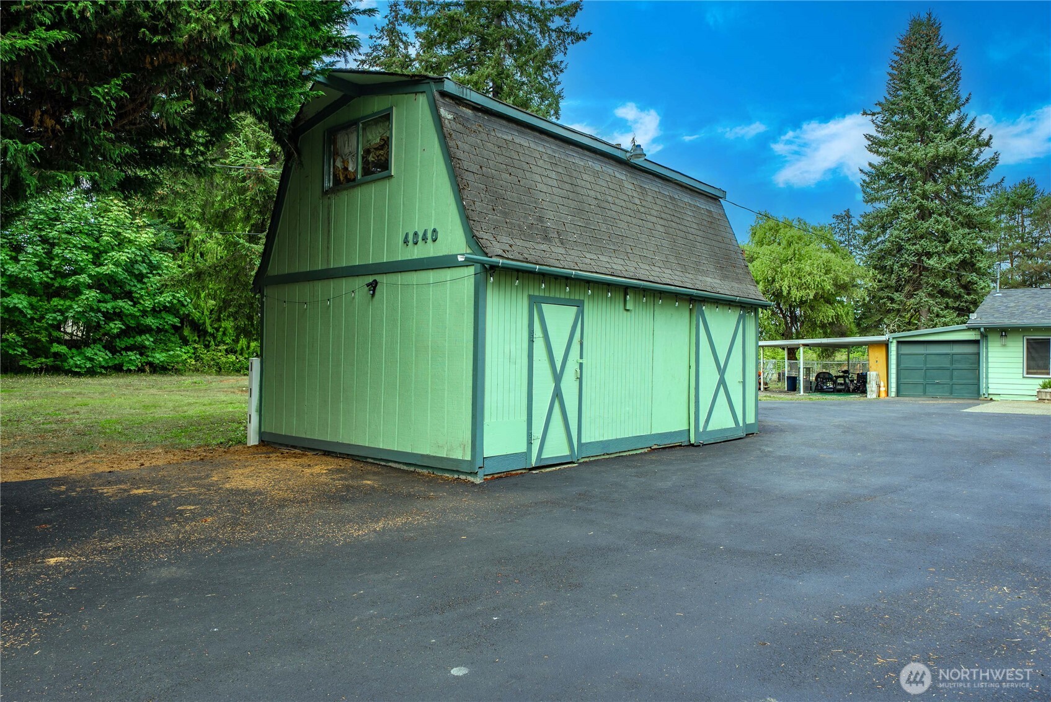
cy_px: 351
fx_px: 701
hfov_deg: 73.7
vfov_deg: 53.2
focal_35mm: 24
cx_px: 526
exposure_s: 1/60
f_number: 7.1
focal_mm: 24
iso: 80
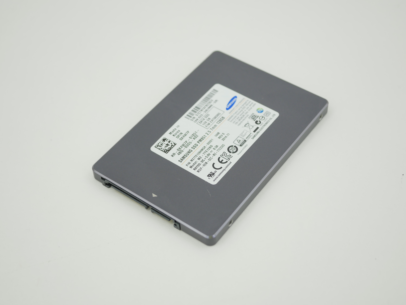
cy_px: 152
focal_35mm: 60
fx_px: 704
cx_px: 203
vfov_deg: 24.4
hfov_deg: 32.2
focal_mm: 30
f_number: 3.5
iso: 200
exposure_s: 1/125
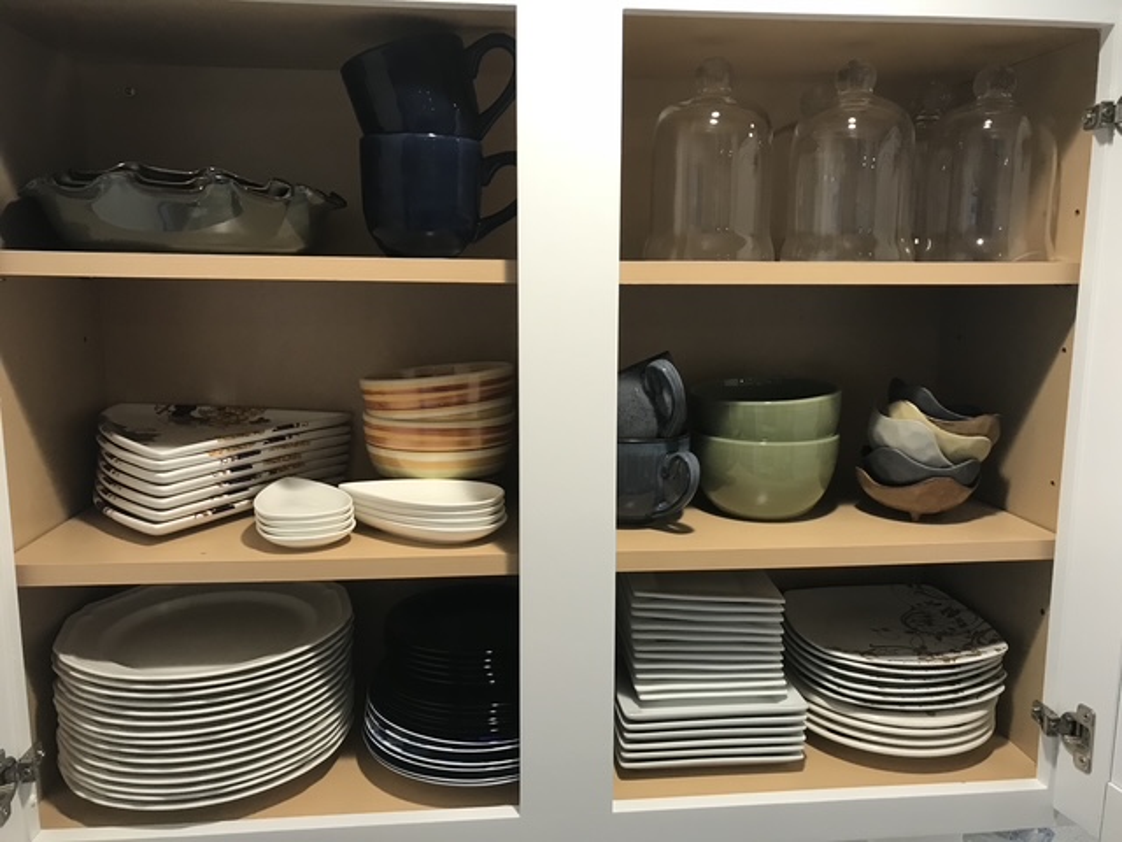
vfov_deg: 49.7
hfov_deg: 63.4
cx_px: 561
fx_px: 908
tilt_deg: -9.7
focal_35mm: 28
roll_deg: +0.0
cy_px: 421
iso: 40
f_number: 1.8
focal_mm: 3.99
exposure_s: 1/30
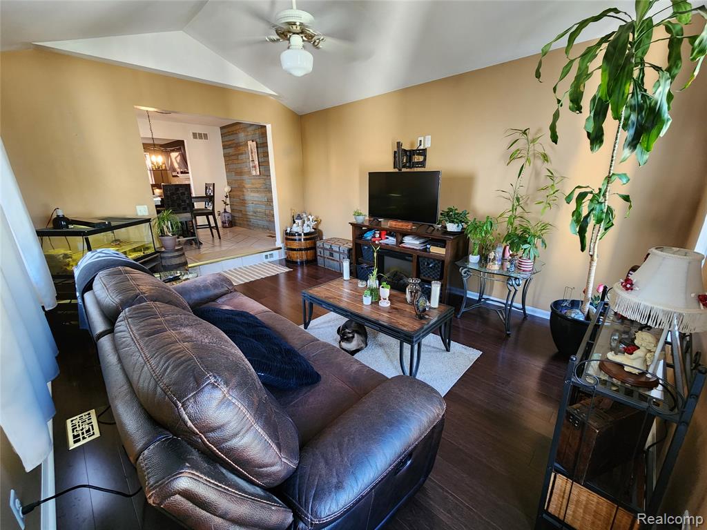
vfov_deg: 89.9
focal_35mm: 13
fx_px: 266
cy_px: 265
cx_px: 354
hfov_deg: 106.2
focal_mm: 2.2
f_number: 2.2
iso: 320
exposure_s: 1/30
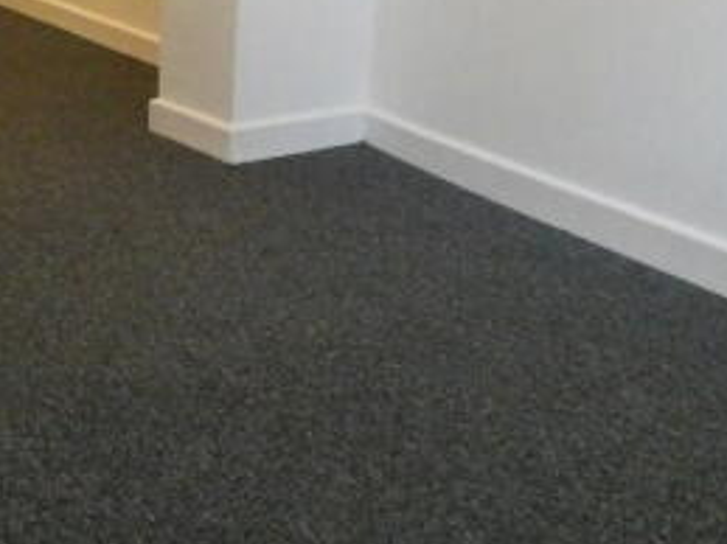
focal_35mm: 54
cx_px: 187
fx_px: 1134
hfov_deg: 34.8
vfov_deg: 26.9
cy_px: 192
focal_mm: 4.3
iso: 2000
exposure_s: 1/125
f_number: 3.3
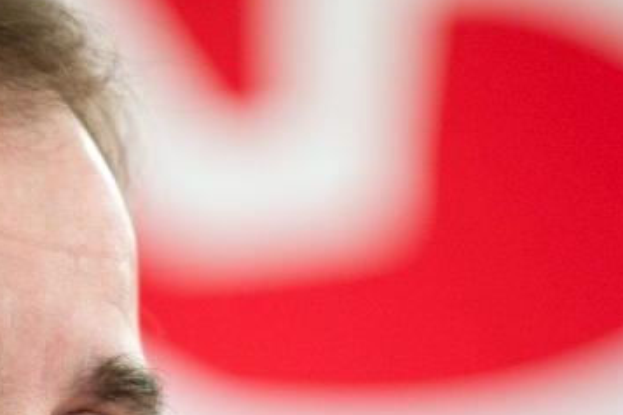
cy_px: 434
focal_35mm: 573
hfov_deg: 3.6
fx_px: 9915
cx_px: 101
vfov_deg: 2.4
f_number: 2.8
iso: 640
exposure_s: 1/250
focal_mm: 200
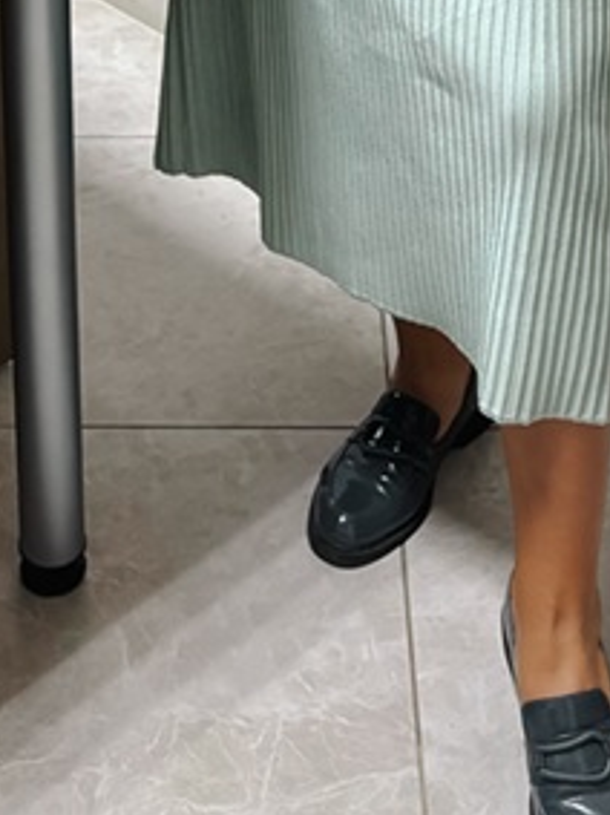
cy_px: -510
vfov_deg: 17.9
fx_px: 2210
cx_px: 256
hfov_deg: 15.7
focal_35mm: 94
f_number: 1.6
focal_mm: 5.96
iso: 100
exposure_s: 1/100
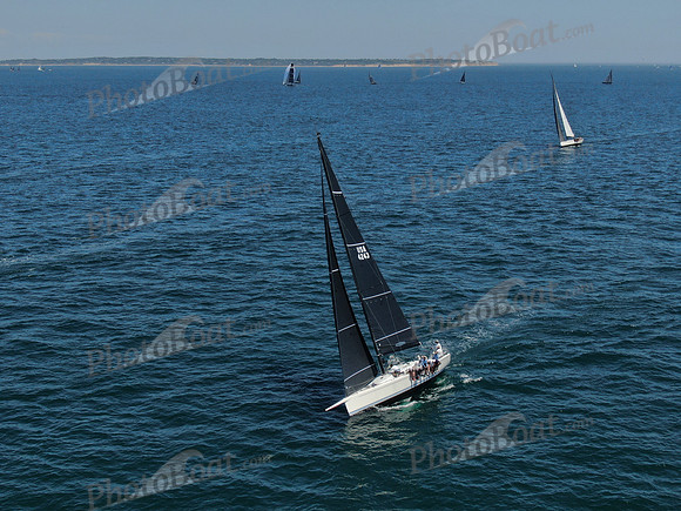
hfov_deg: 39.7
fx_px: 944
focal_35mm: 48
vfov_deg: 30.3
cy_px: 256
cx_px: 340
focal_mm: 8.6
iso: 100
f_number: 3.8
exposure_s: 1/1250
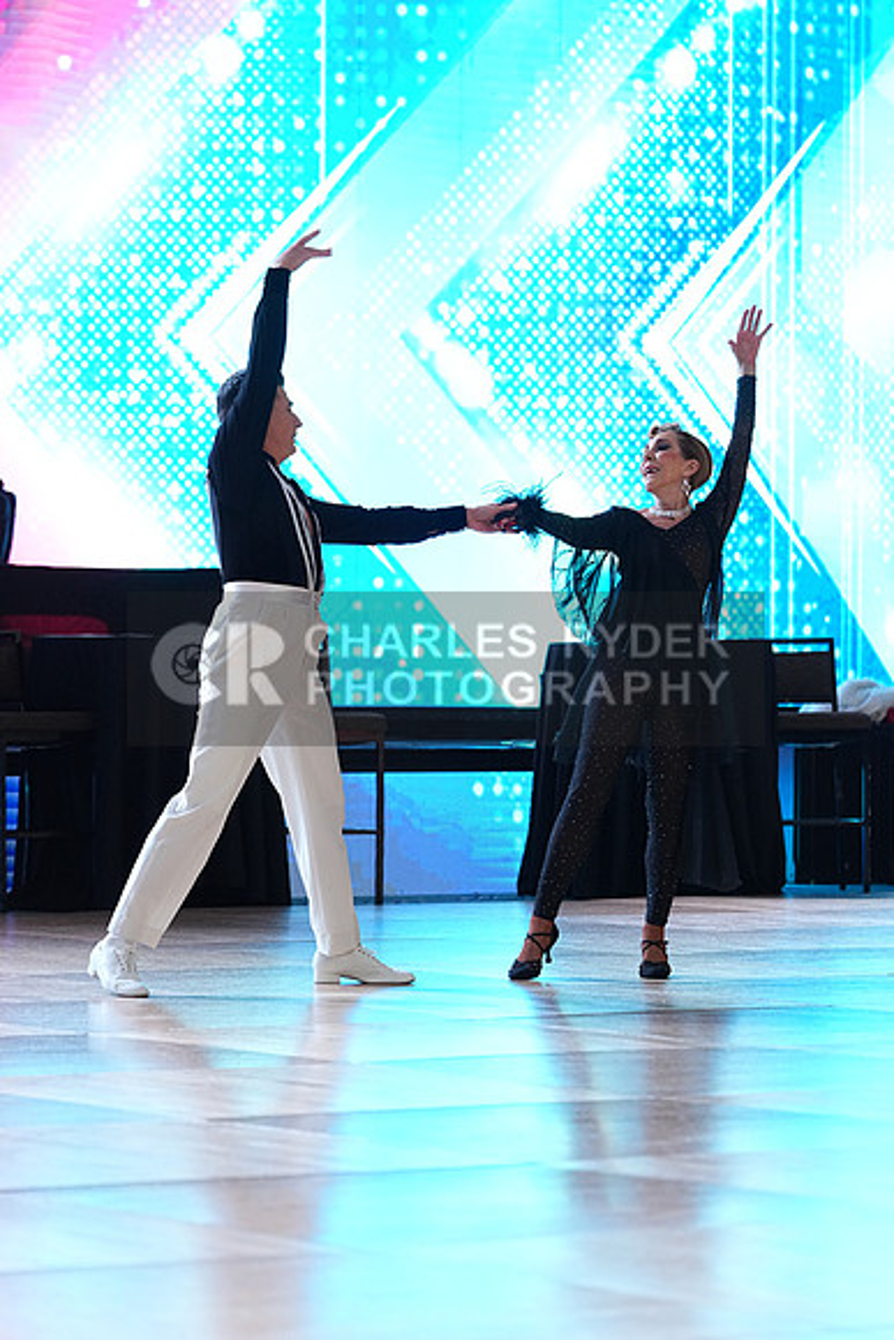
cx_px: 447
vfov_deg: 14.1
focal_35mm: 146
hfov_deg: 9.4
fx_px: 5435
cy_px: 670
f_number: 4
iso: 2000
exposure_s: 1/400
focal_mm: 146
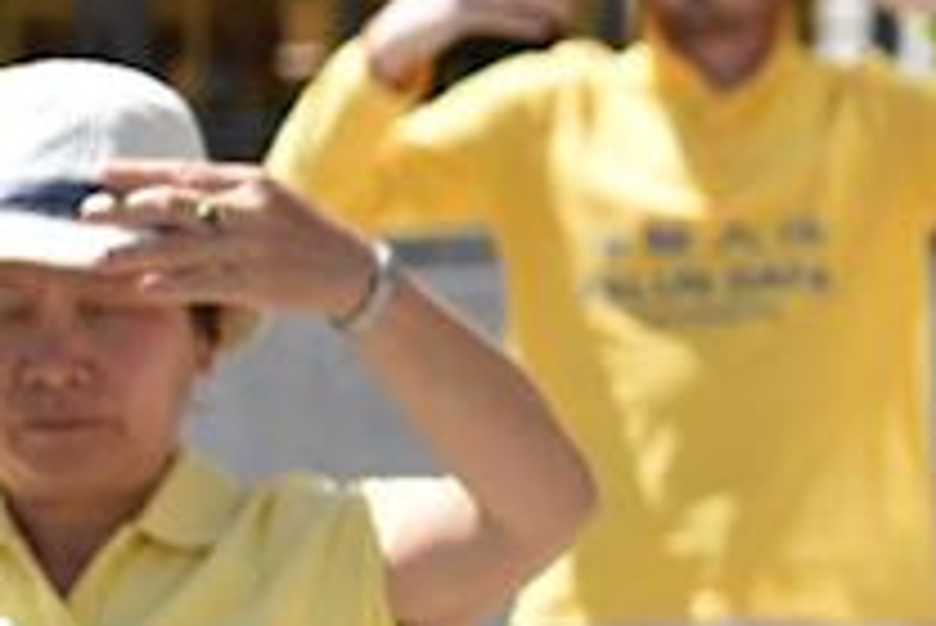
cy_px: 403
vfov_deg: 6.8
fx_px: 5255
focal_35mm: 202
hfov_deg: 9.3
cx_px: 2052
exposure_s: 1/4000
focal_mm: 35
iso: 125
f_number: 2
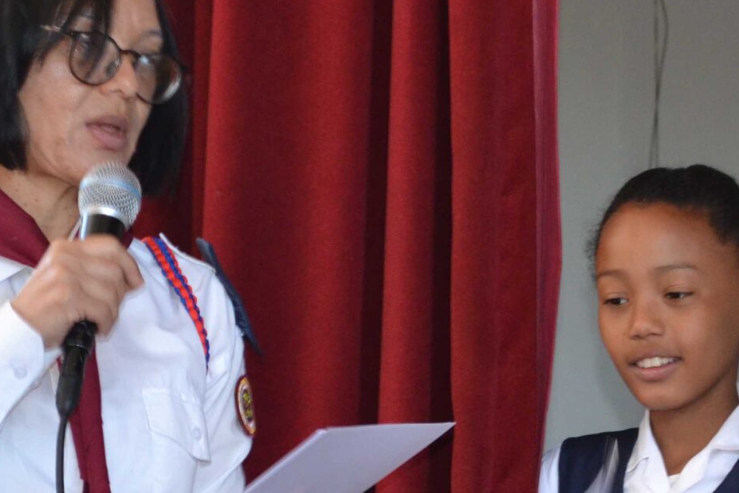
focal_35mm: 223
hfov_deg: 9.2
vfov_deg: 6.2
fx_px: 4585
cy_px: 297
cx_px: 480
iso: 1000
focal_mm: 55
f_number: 5.6
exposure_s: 1/60
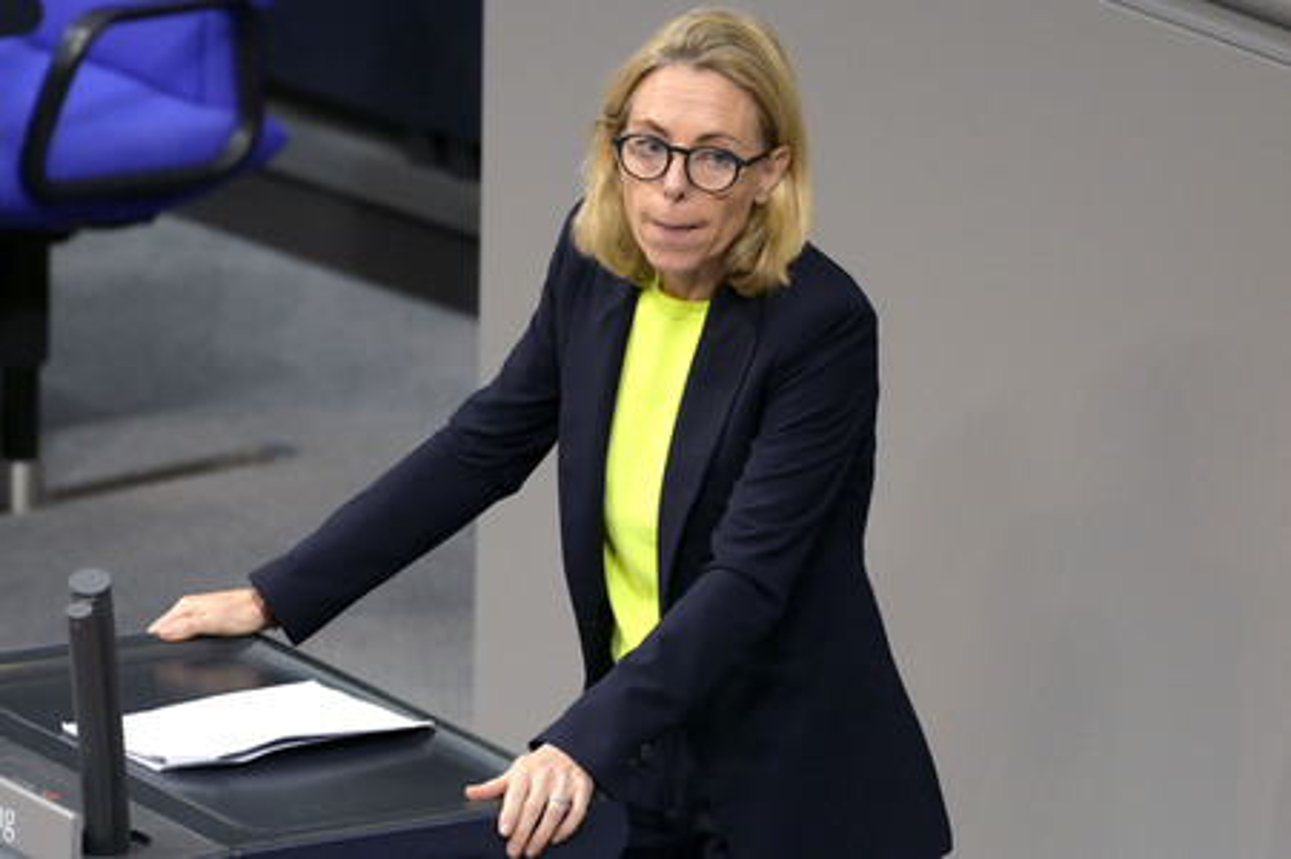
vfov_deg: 3.8
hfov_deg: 5.7
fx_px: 12900
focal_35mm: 360
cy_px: 430
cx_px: 646
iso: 10000
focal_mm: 360
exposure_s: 1/320
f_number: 5.6
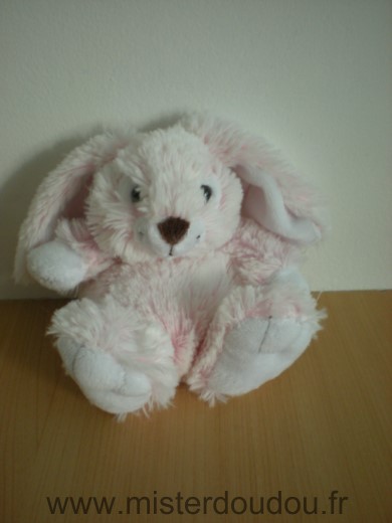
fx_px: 574
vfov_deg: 49.0
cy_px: 262
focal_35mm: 38
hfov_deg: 37.7
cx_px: 196
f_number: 3.1
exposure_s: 1/57.7
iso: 200
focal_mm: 6.3
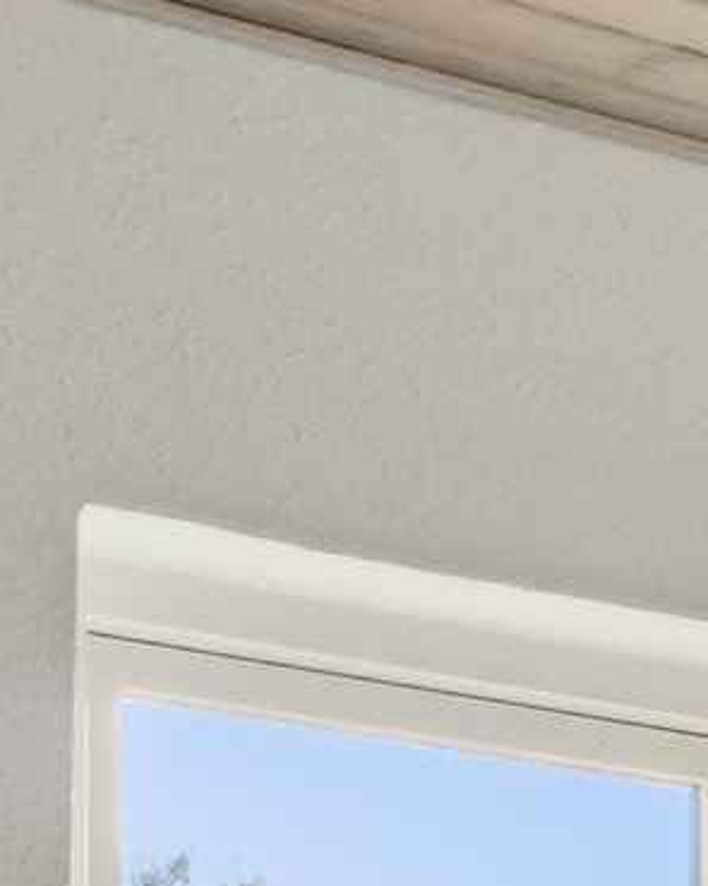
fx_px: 4402
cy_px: 1767
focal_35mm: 168
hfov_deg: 6.3
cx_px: 3367
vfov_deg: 10.5
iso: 200
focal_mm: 22
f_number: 8
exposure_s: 1/15
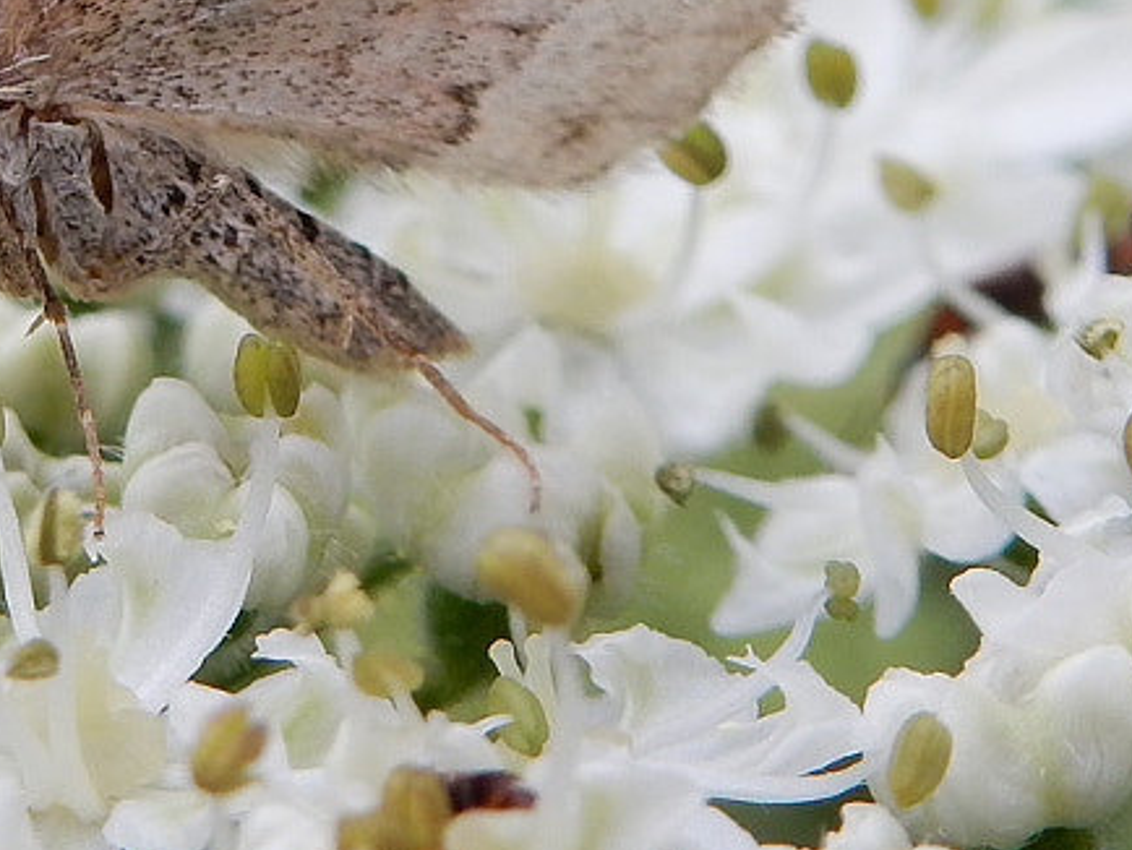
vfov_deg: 7.8
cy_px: -196
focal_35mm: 188
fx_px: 6151
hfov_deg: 10.5
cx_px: 396
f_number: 4.5
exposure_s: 1/400
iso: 125
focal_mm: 9
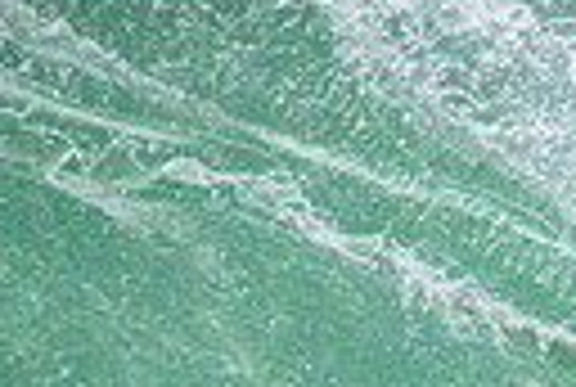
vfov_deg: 0.4
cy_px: 344
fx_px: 57975
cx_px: 1152
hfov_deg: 0.6
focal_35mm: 3615
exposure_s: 1/2000
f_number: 11
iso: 2200
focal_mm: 800
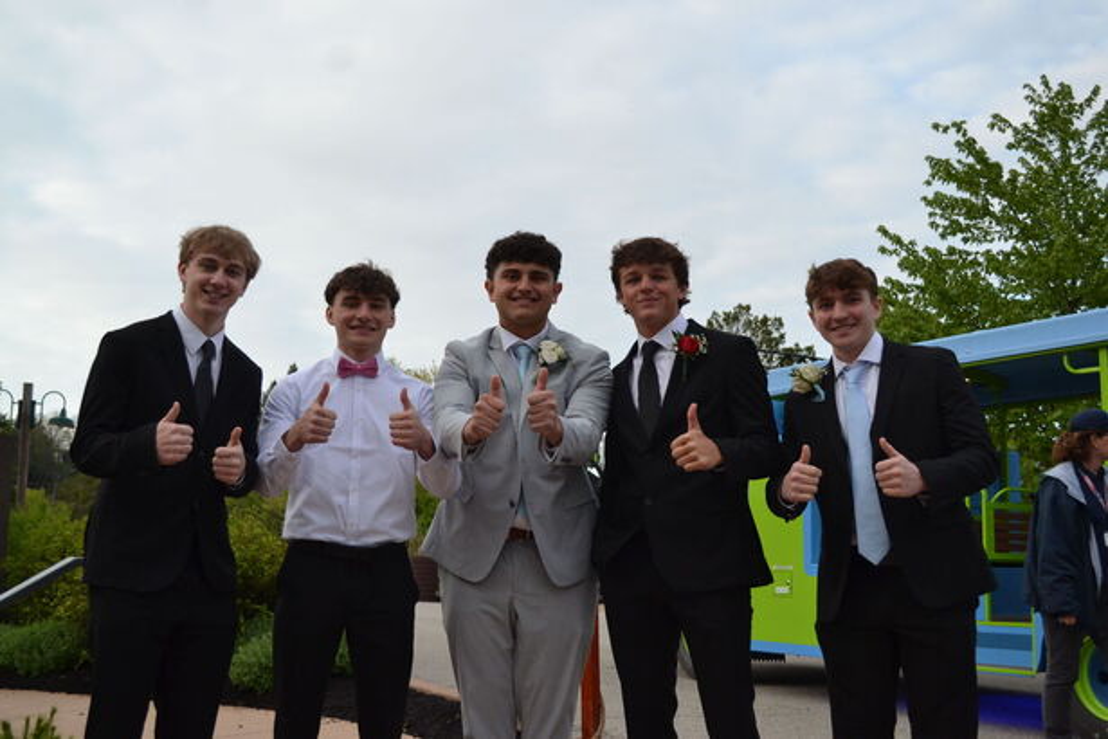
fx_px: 1200
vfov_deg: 34.2
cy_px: 370
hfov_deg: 49.6
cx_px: 554
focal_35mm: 39
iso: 400
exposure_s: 1/640
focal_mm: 26
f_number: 4.2
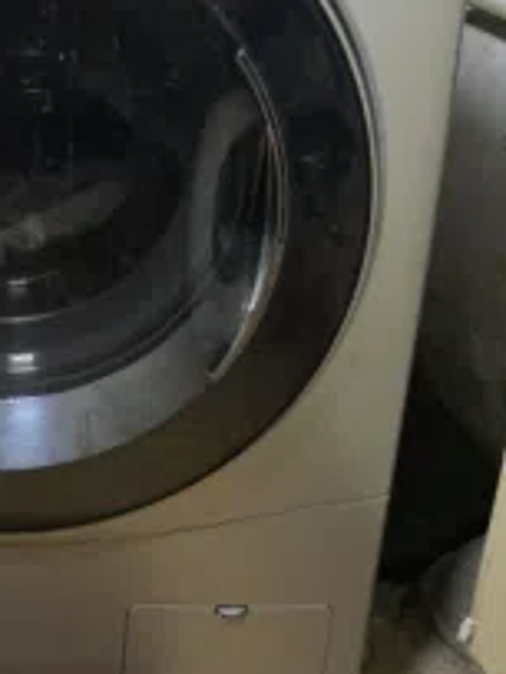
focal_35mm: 45
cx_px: 13
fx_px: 877
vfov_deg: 39.8
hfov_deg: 30.2
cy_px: 102
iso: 800
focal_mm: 6.3
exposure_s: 1/100
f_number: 1.7
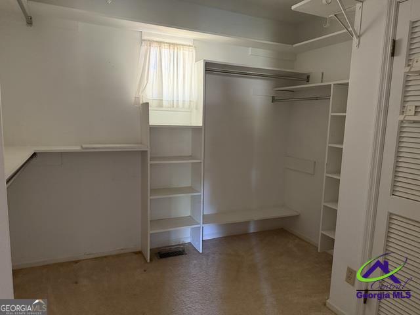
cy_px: 158
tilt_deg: -7.8
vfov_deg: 56.8
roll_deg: -2.0
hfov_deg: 71.6
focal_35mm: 24
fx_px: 291
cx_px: 210
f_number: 1.78
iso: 1000
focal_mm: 6.76
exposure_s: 1/40
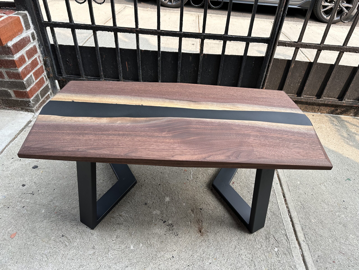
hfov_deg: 71.6
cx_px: 180
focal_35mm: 24
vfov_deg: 56.8
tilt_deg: -42.3
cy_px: 135
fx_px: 249
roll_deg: -2.3
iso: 80
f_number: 1.78
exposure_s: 1/654
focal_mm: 6.86
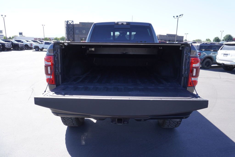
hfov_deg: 73.7
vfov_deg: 53.2
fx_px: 157
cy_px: 78
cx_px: 118
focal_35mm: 24
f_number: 5.6
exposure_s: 1/125
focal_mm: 16
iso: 100
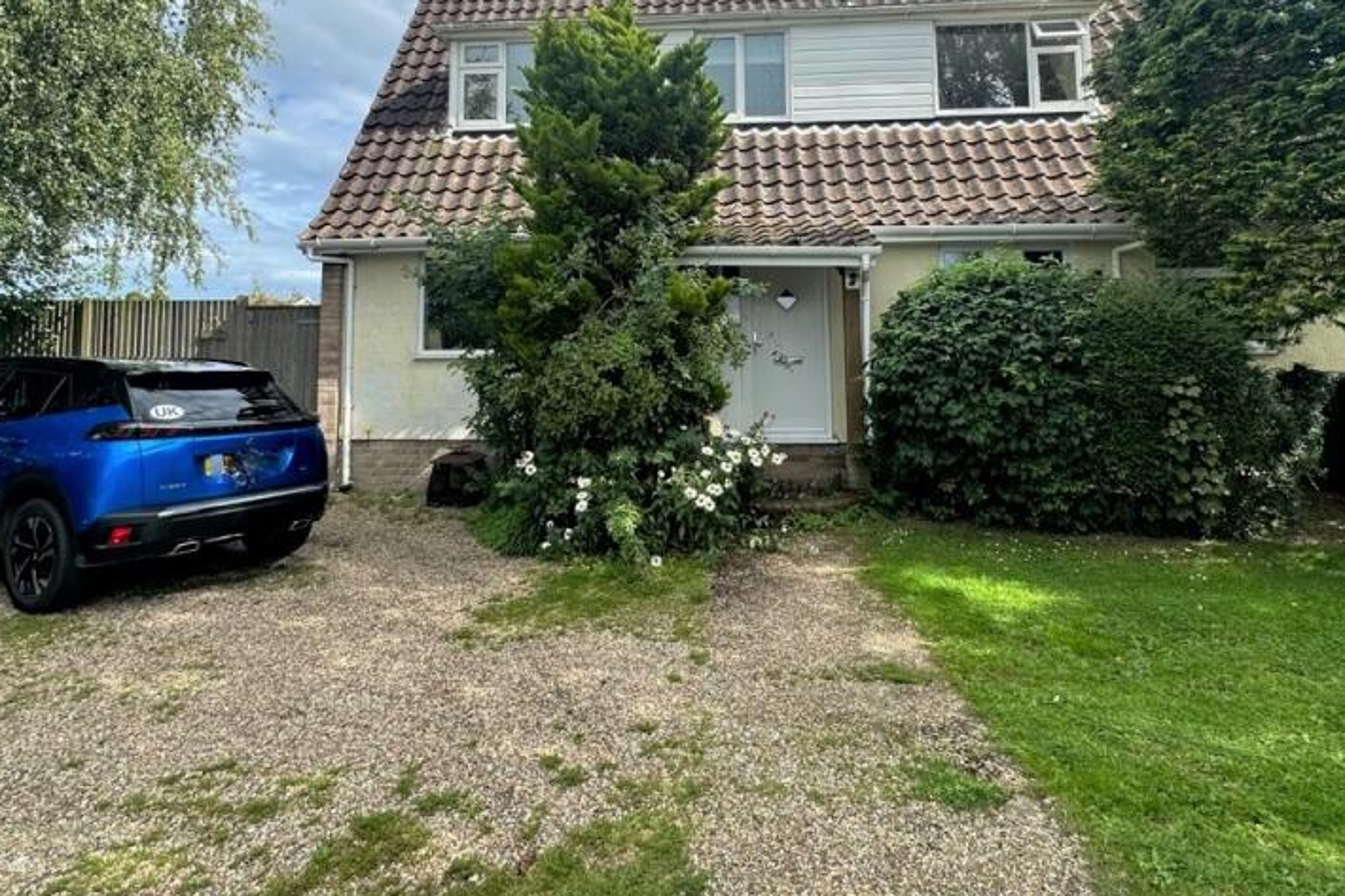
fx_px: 784
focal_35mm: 21
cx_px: 672
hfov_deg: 81.2
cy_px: 301
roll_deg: +0.4
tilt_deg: +2.9
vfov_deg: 58.2
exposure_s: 1/801
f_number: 2.2
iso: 40
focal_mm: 2.22
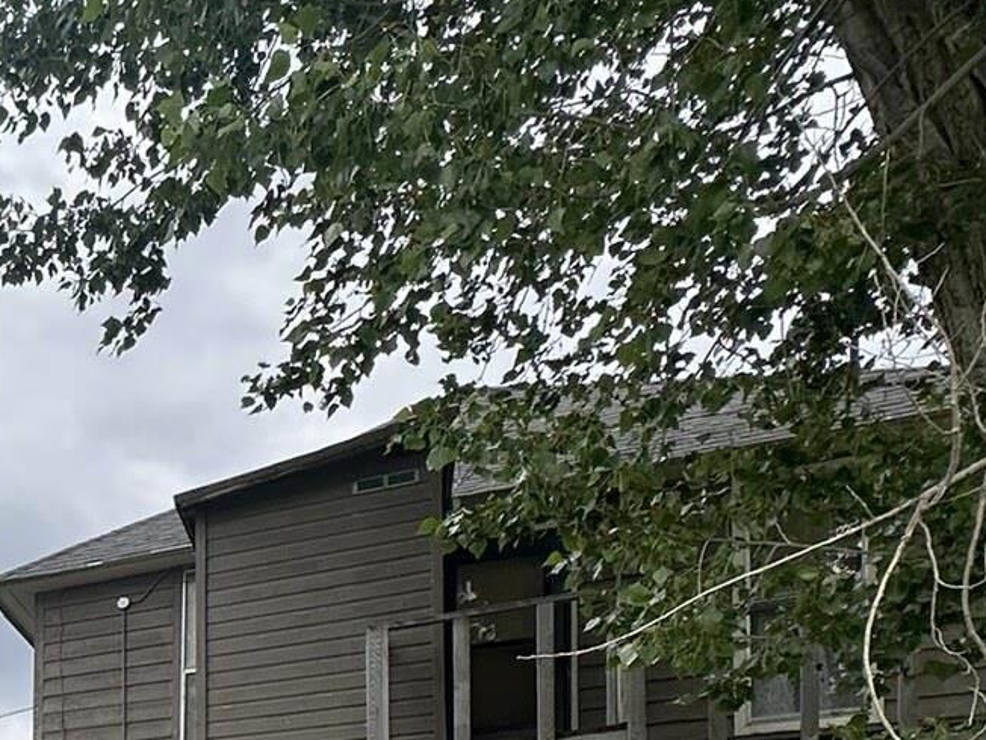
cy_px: 1031
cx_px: -301
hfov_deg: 32.3
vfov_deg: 26.4
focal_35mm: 44
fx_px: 1253
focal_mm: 2.22
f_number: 2.2
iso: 40
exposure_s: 1/590
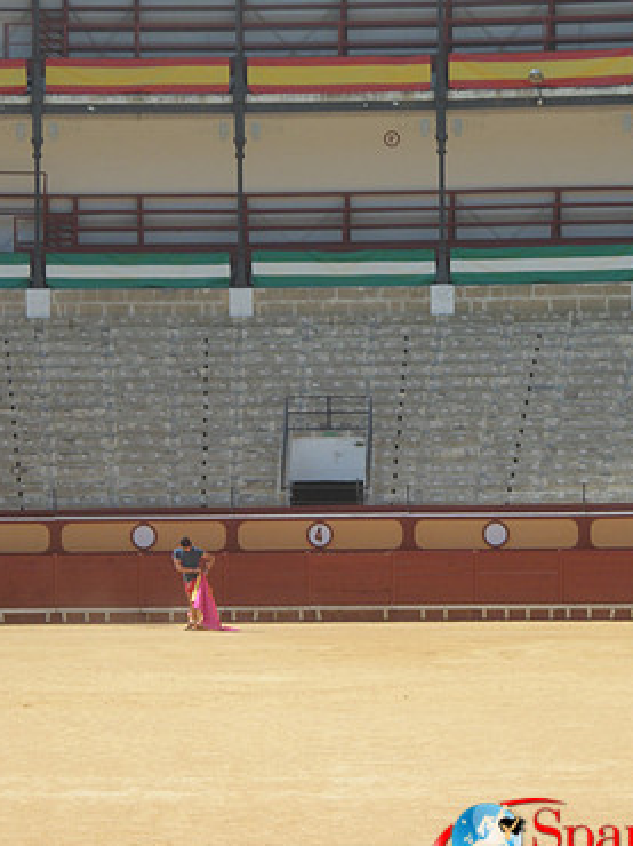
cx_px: 303
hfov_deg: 9.4
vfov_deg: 12.5
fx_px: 3857
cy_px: 396
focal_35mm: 158
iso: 80
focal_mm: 24.5
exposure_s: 1/350
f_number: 5.9
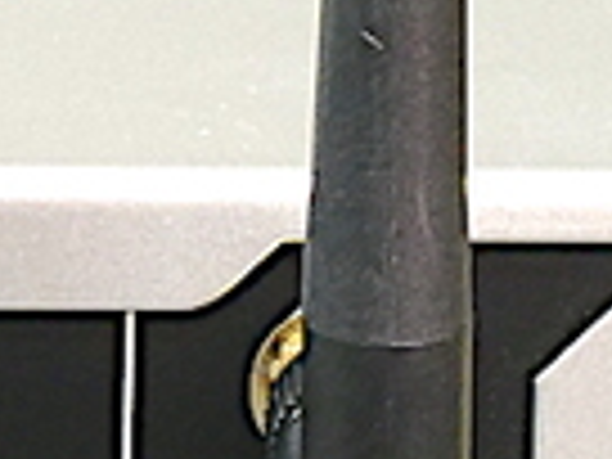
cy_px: 742
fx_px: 25017
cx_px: -1269
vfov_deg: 1.1
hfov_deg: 1.4
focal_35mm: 1415
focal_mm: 35.8
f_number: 5.6
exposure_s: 1/1.6
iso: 200
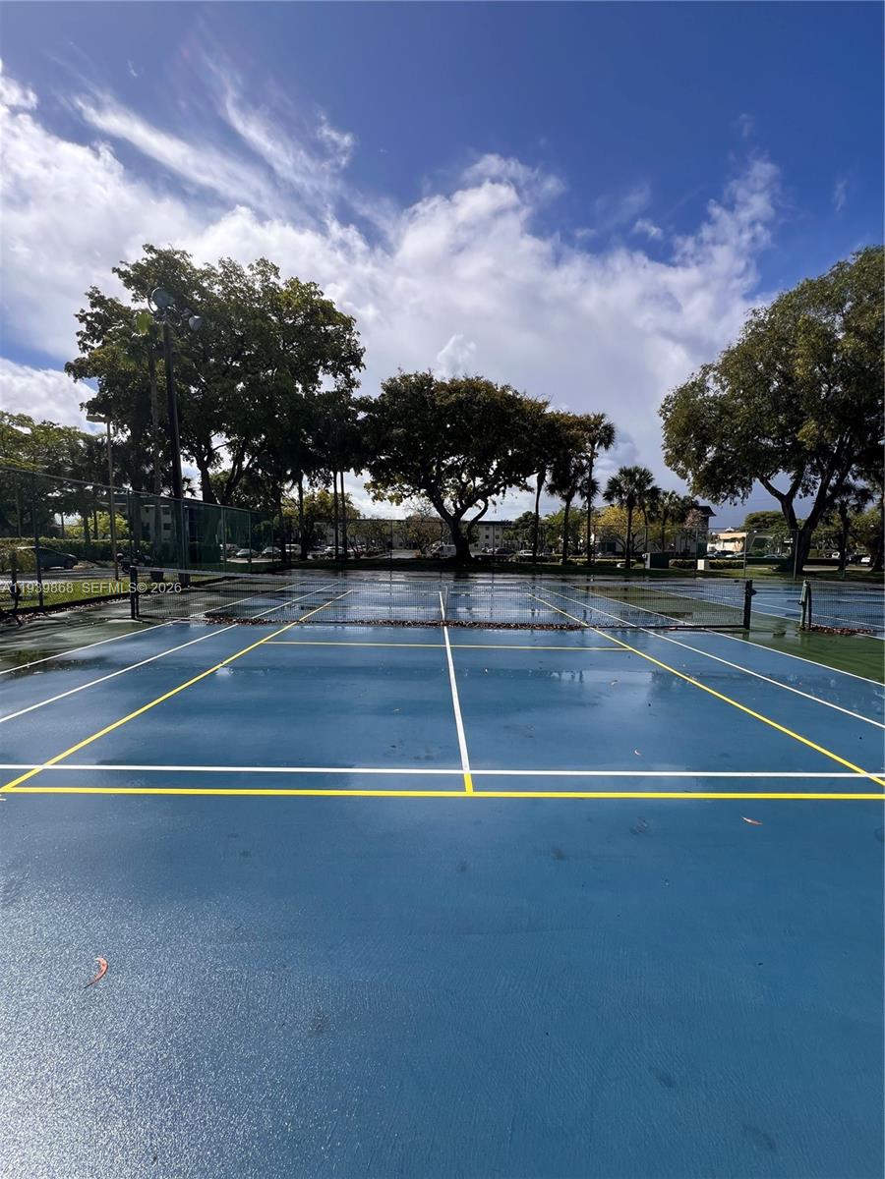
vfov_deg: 106.2
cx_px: 442
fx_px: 443
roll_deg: -1.1
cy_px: 590
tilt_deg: -5.2
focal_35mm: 13
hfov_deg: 89.9
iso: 32
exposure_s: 1/1845
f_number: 1.8
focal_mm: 1.57
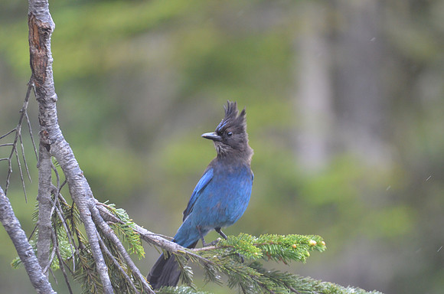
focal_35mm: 450
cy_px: 147
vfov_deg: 3.0
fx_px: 5538
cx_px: 222
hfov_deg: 4.6
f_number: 5.6
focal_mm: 300
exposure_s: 1/320
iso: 1600
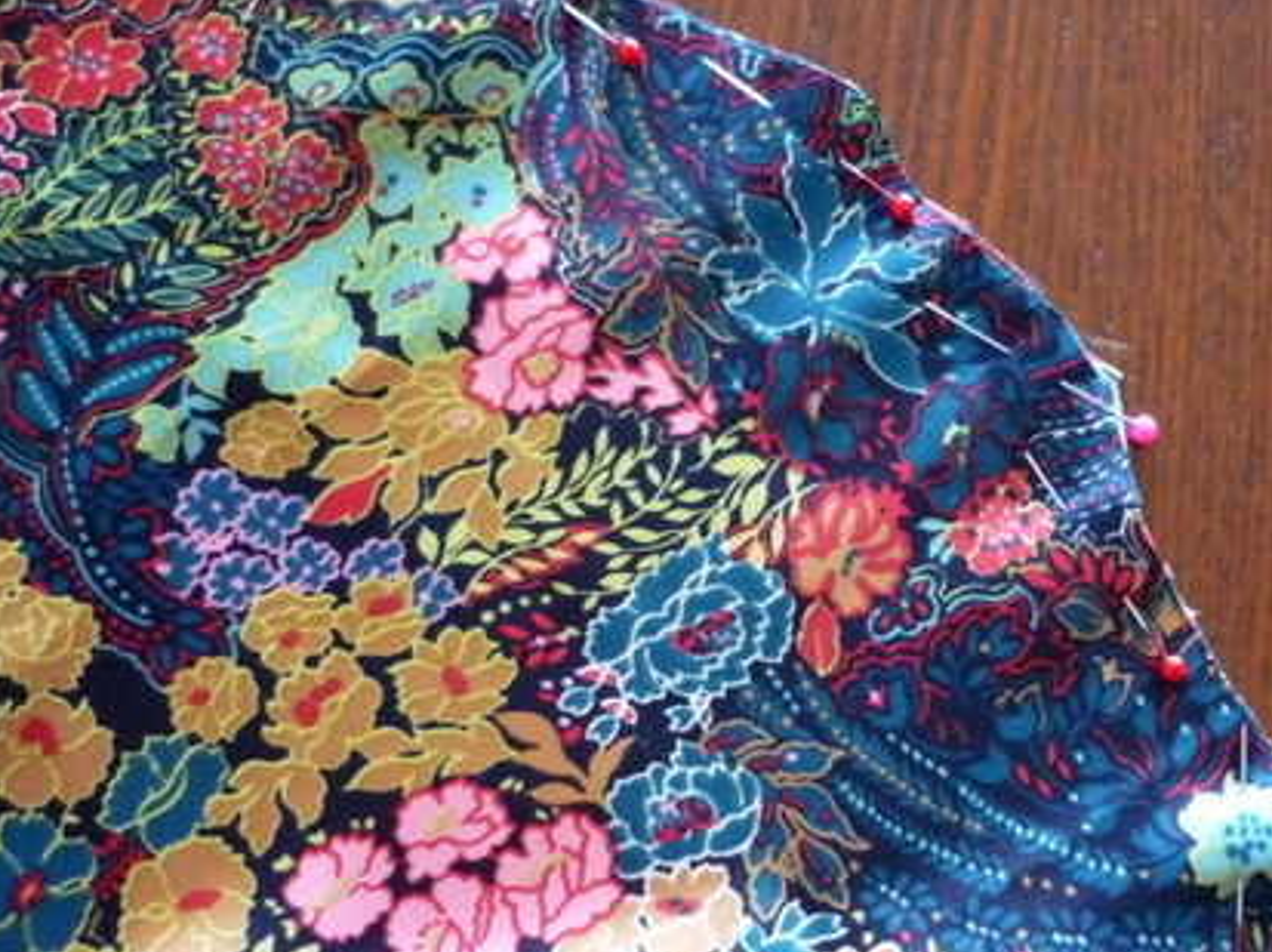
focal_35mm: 48
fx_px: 1762
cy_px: 585
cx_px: 671
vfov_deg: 30.1
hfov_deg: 39.7
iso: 800
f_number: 2.8
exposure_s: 1/20
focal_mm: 5.5
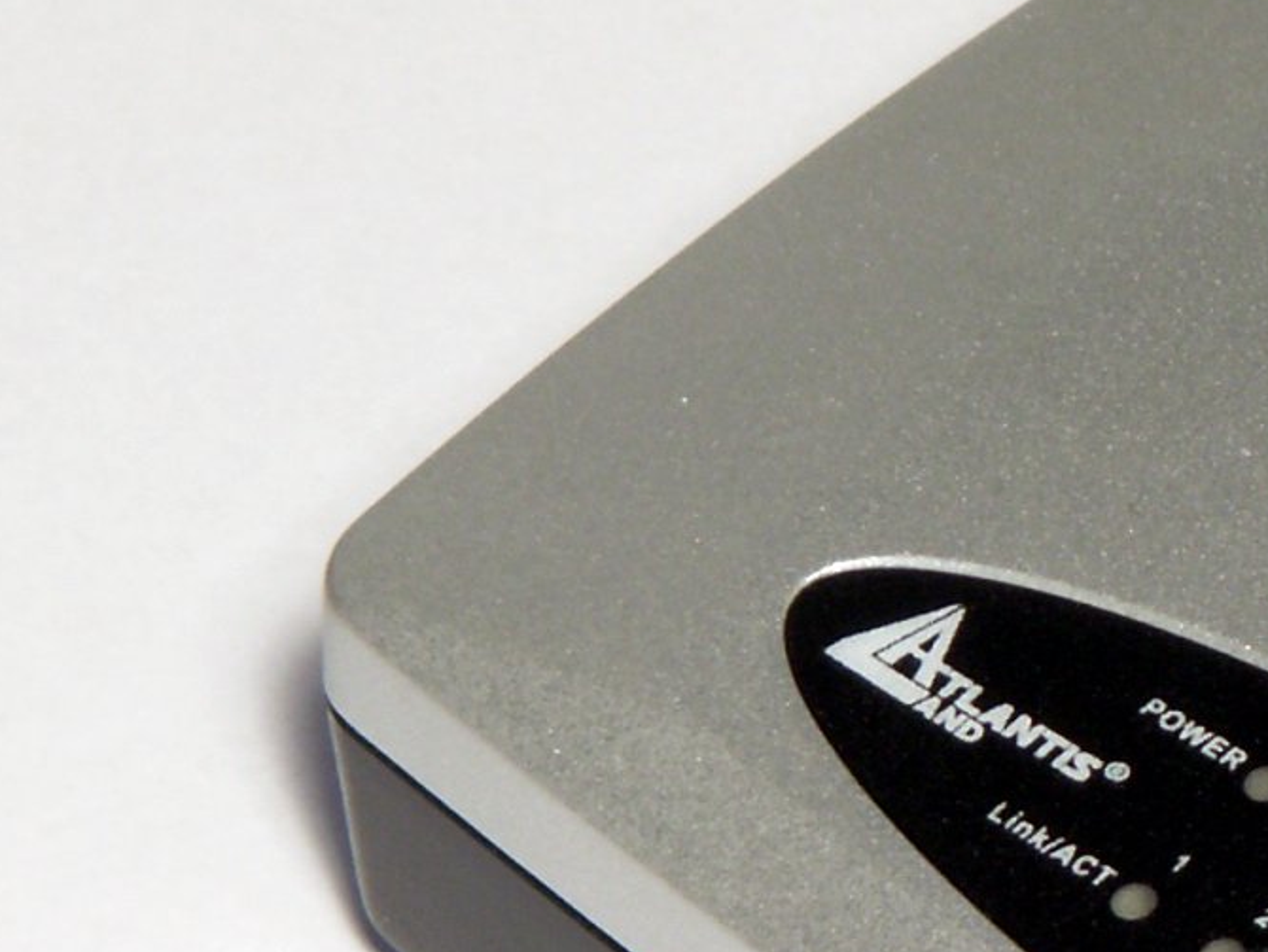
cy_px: 1037
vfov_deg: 2.9
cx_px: 1743
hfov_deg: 3.9
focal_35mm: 505
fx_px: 18505
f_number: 4.5
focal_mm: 24.32
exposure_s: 1/60
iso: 50
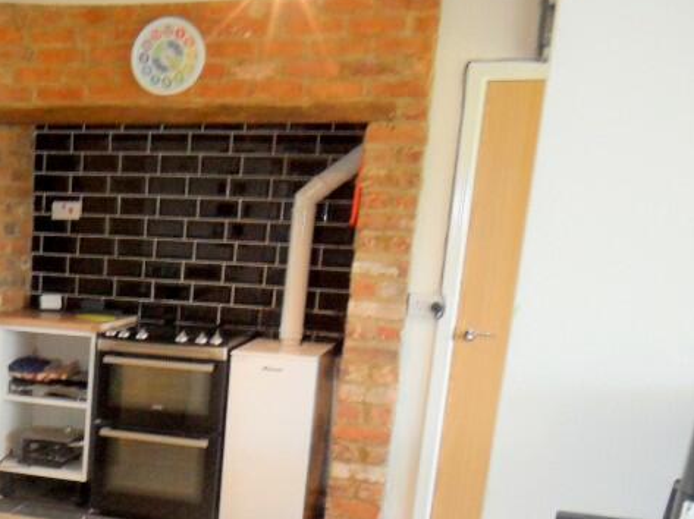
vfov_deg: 27.0
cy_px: 472
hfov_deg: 33.2
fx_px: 1042
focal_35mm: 52
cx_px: -26
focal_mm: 3.9
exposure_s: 1/30
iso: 200
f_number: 3.2
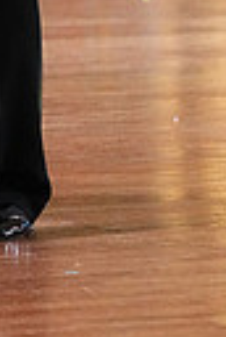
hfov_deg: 2.6
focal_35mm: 534
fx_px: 5001
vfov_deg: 3.8
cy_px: -274
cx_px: -185
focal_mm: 118
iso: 6400
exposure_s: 1/400
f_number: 4.5
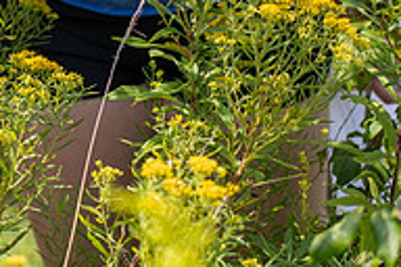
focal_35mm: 151
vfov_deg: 8.9
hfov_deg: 13.1
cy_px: -110
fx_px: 1682
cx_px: -146
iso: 80
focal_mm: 50
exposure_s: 1/400
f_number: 2.8
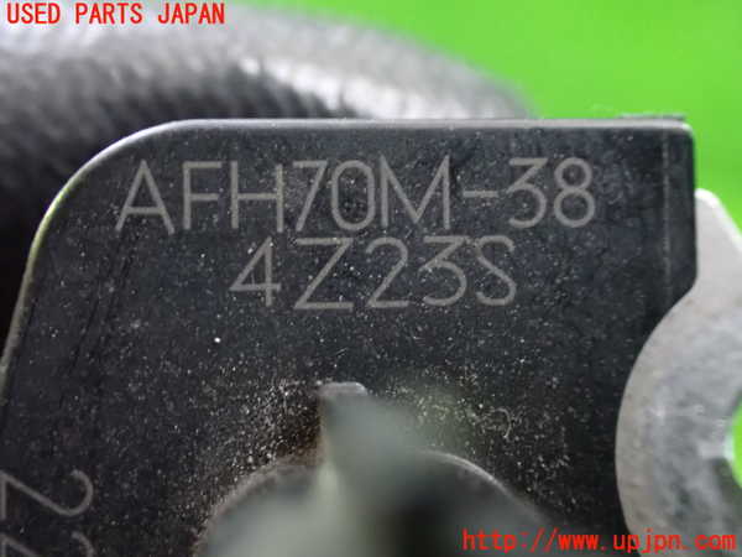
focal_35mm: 50
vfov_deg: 29.1
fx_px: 1072
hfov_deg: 38.2
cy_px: 278
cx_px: 371
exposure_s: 1/13
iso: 1600
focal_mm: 9.01
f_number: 3.2
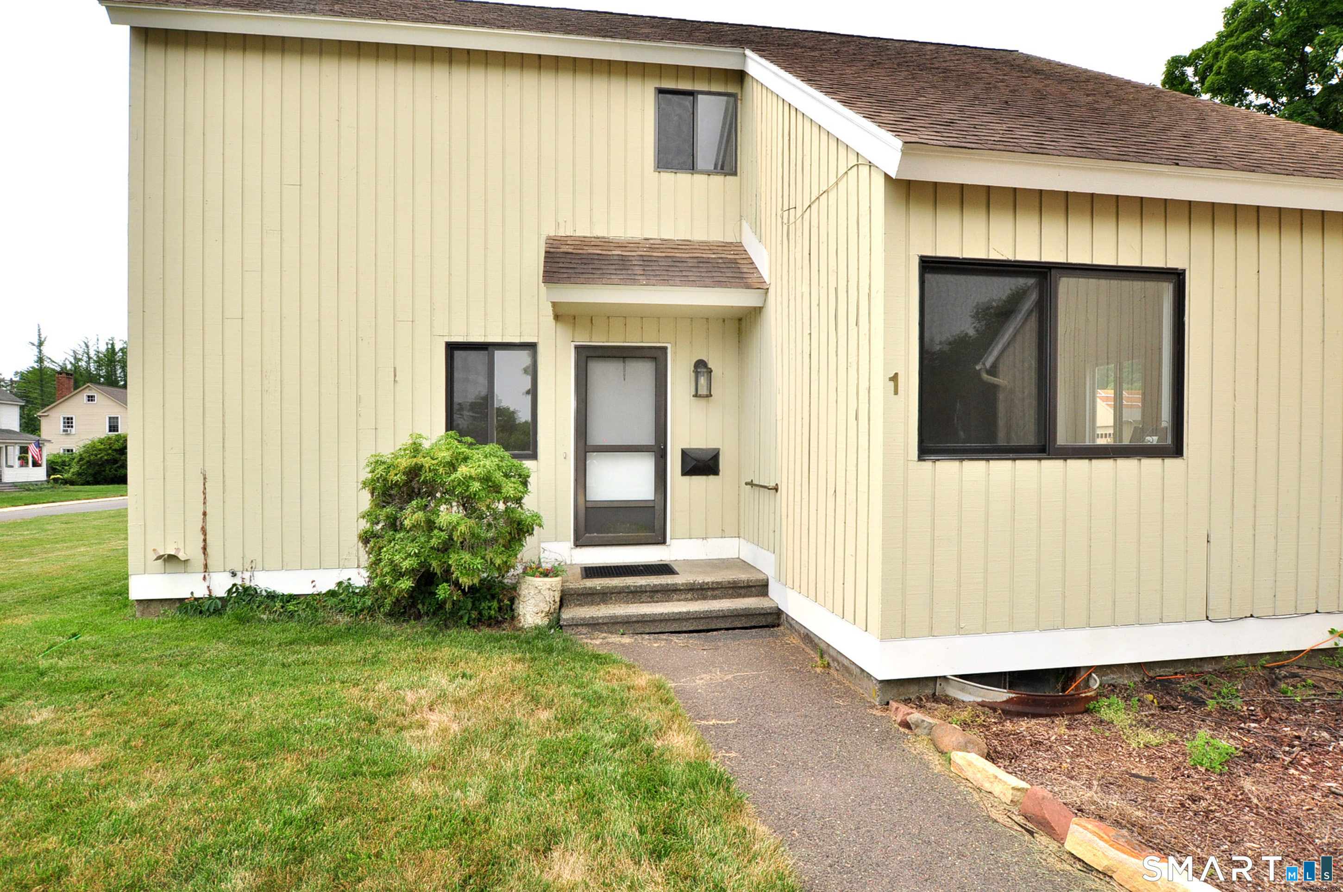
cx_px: 672
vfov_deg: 67.2
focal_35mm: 18
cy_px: 446
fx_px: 671
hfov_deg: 90.1
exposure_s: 1/400
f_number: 9
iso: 400
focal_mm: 12
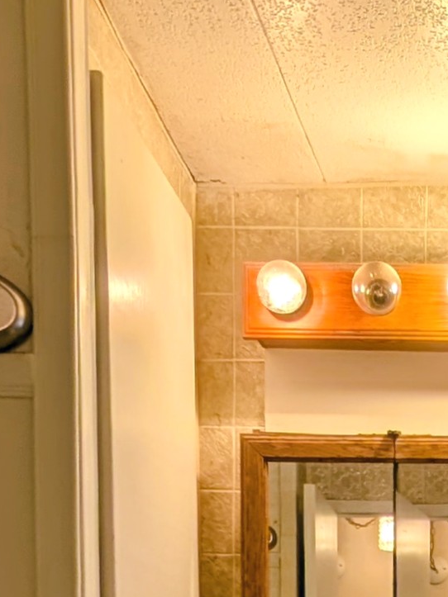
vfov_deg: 25.1
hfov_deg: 20.8
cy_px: 775
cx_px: 497
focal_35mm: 67
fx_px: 1156
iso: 47
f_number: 1.95
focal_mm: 2.23
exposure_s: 1/120
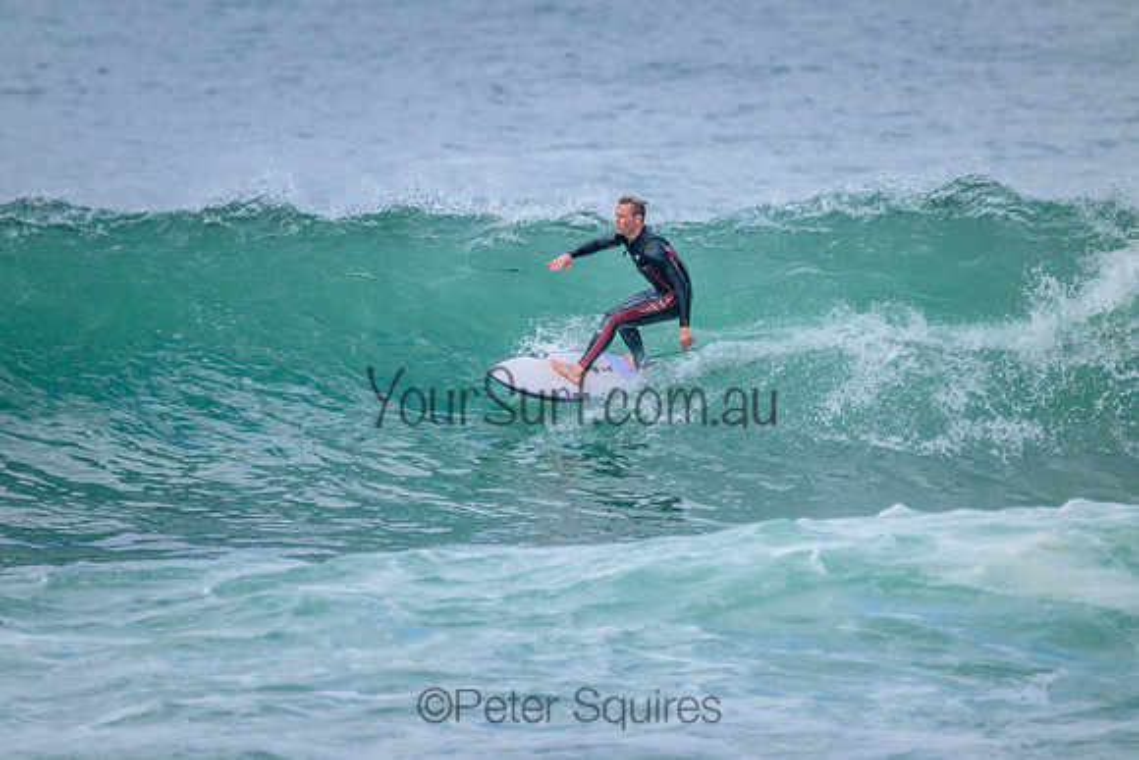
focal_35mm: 800
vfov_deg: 1.7
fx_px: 25316
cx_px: 570
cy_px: 380
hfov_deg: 2.6
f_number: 11
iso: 3600
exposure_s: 1/1600
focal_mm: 800
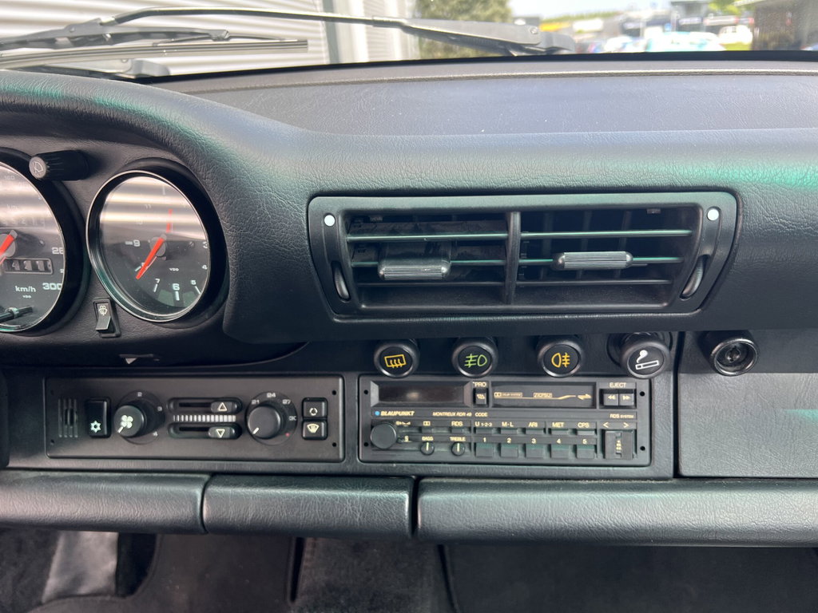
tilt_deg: -21.9
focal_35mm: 26
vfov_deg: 53.1
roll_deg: +5.5
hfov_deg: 67.3
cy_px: 306
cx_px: 409
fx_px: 614
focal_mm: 5.7
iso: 40
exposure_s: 1/232
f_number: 1.5
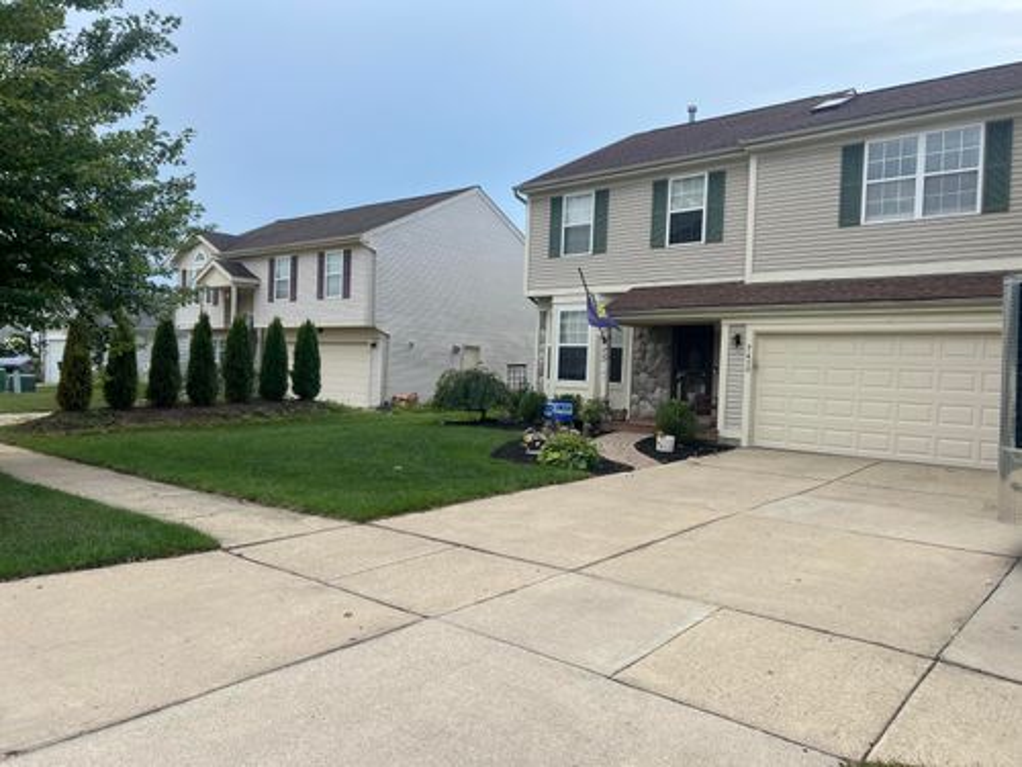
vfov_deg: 53.1
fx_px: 768
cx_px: 511
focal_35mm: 26
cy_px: 384
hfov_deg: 67.3
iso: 50
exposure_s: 1/1295
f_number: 1.5
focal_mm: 5.7
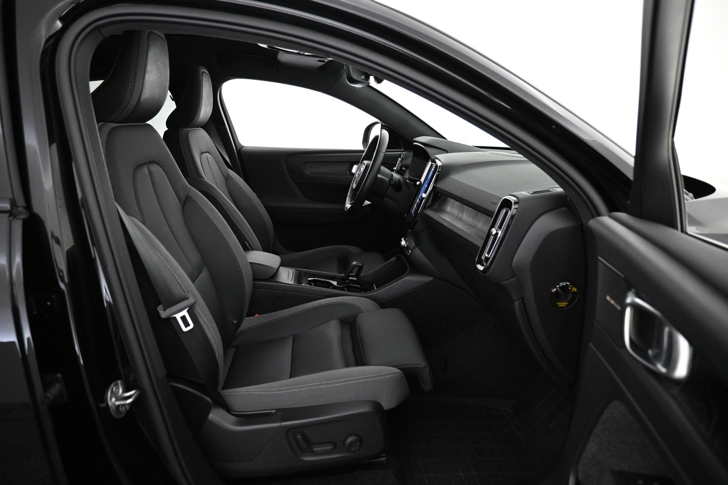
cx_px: 364
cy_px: 242
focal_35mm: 24
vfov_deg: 53.1
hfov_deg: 73.7
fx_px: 485
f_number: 3.5
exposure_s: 1/60
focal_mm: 16
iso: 3600
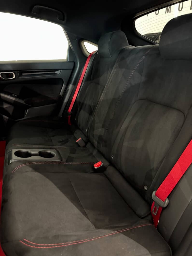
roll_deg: -0.4
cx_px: 96
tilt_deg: -21.7
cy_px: 128
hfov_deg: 56.8
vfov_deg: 71.6
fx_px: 177
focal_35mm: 24
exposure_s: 1/25
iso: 1600
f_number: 1.78
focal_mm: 6.76
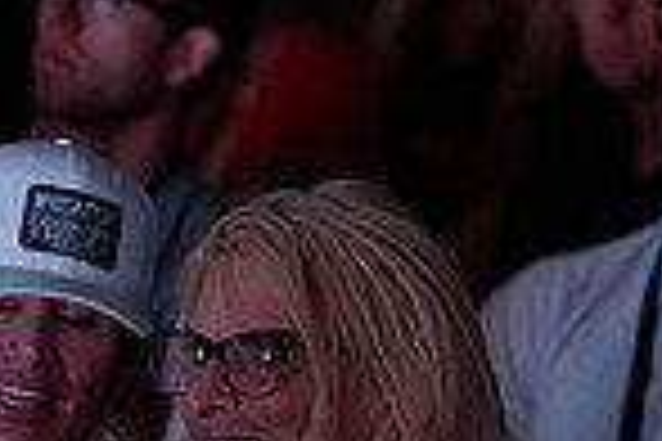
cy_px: 850
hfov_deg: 7.9
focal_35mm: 260
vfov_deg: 5.2
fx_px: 4781
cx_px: 162
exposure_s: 1/200
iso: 5000
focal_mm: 85
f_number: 2.8
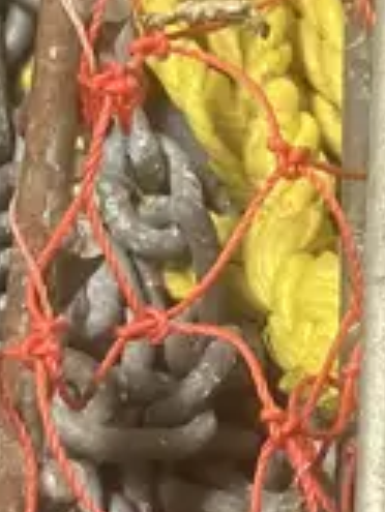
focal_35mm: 174
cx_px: 515
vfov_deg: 11.3
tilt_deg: -59.6
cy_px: 434
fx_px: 2577
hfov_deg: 8.4
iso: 160
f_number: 1.8
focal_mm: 3.99
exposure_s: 1/50
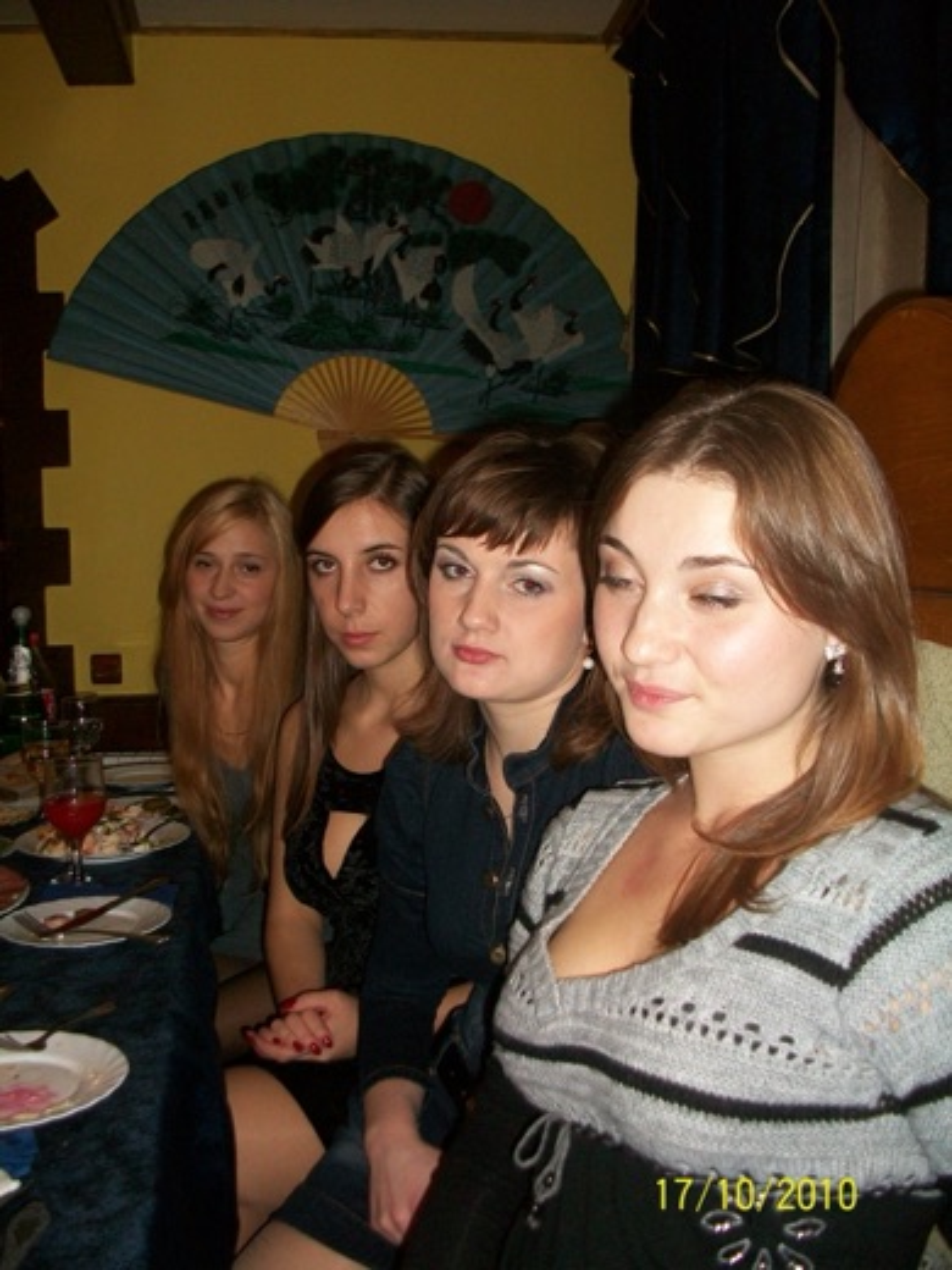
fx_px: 1247
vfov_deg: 54.0
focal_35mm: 34
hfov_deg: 41.8
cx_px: 476
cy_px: 635
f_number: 2.8
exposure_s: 1/60
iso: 120
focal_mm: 5.7
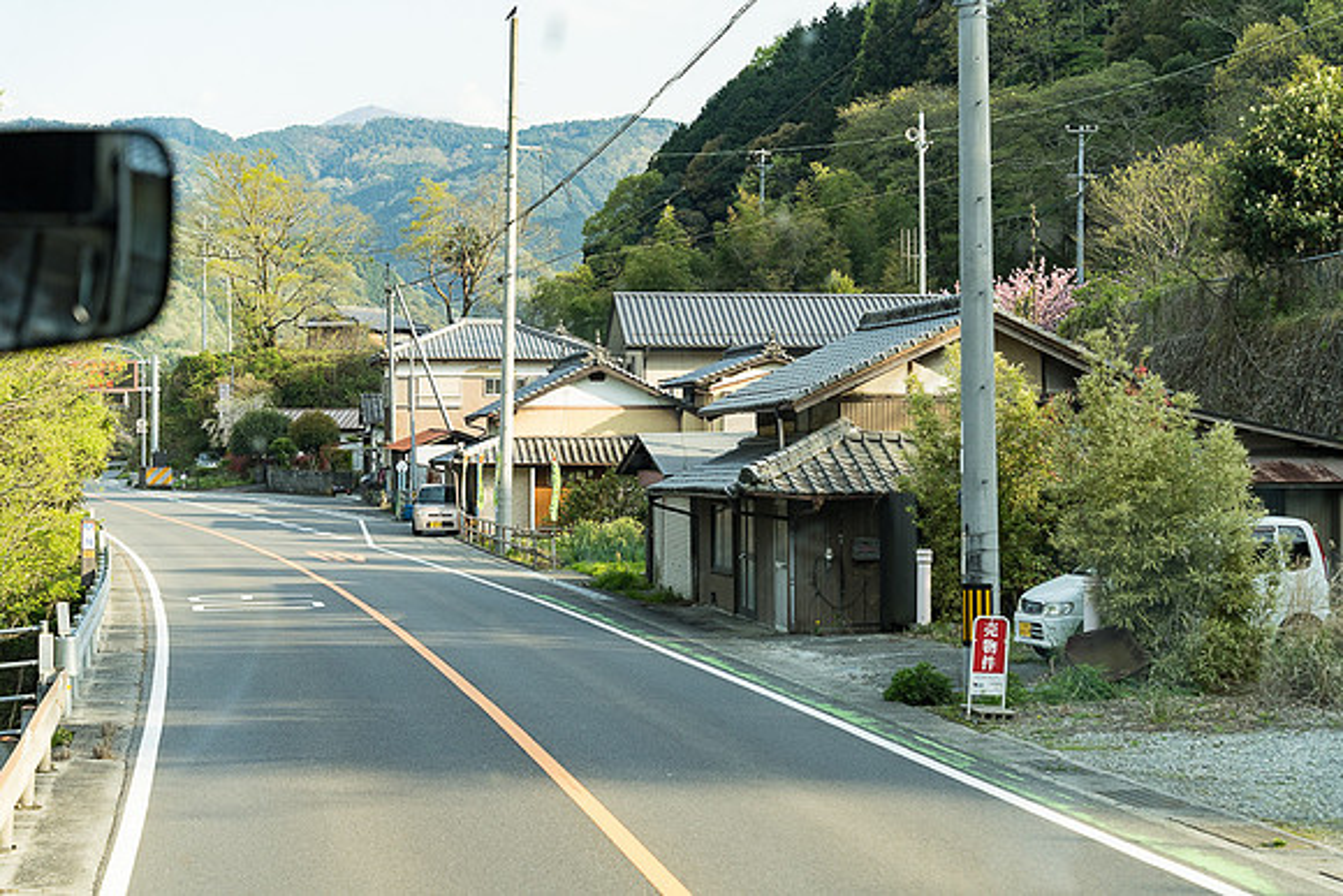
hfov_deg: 29.6
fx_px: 2537
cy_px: 448
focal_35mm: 68
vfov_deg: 20.0
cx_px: 672
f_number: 5.6
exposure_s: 1/320
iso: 800
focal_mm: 68
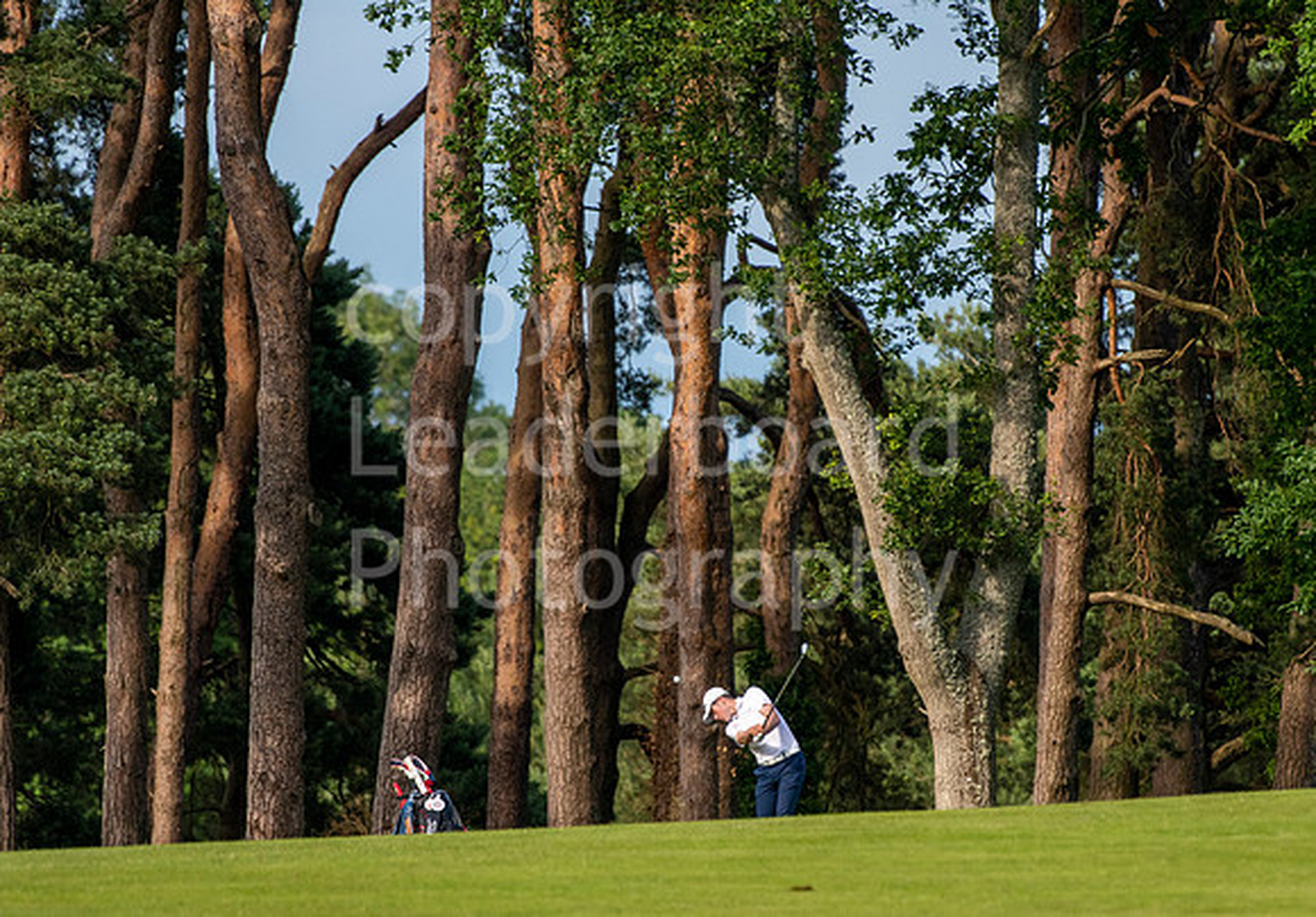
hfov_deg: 2.8
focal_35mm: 714
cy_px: 517
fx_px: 26481
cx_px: 775
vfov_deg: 2.0
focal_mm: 410
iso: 400
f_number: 5.6
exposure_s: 1/1250
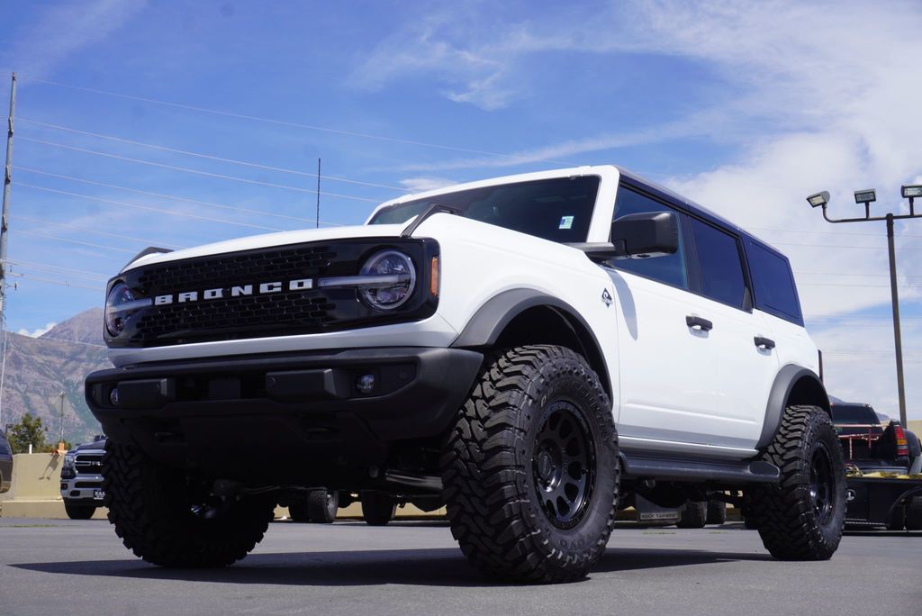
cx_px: 461
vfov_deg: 29.9
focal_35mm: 45
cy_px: 308
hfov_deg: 43.6
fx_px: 1153
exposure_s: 1/160
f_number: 11
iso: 100
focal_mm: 30
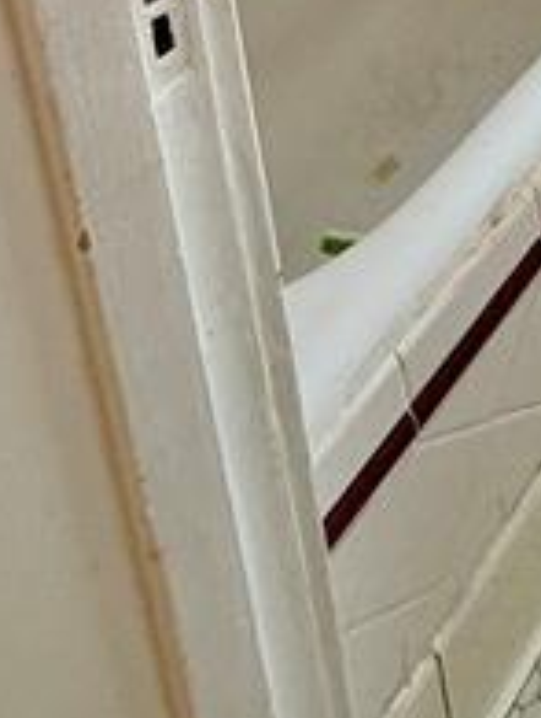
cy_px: -578
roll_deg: +1.2
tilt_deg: -14.9
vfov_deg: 21.8
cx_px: 747
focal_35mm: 55
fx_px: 1142
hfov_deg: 23.0
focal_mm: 2.22
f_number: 2.2
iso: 200
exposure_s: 1/99
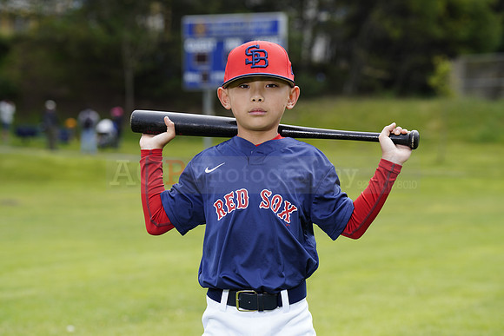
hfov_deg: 13.8
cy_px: 168
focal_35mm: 149
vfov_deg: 9.2
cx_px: 252
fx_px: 2086
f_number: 6.3
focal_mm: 149
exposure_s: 1/250
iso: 100
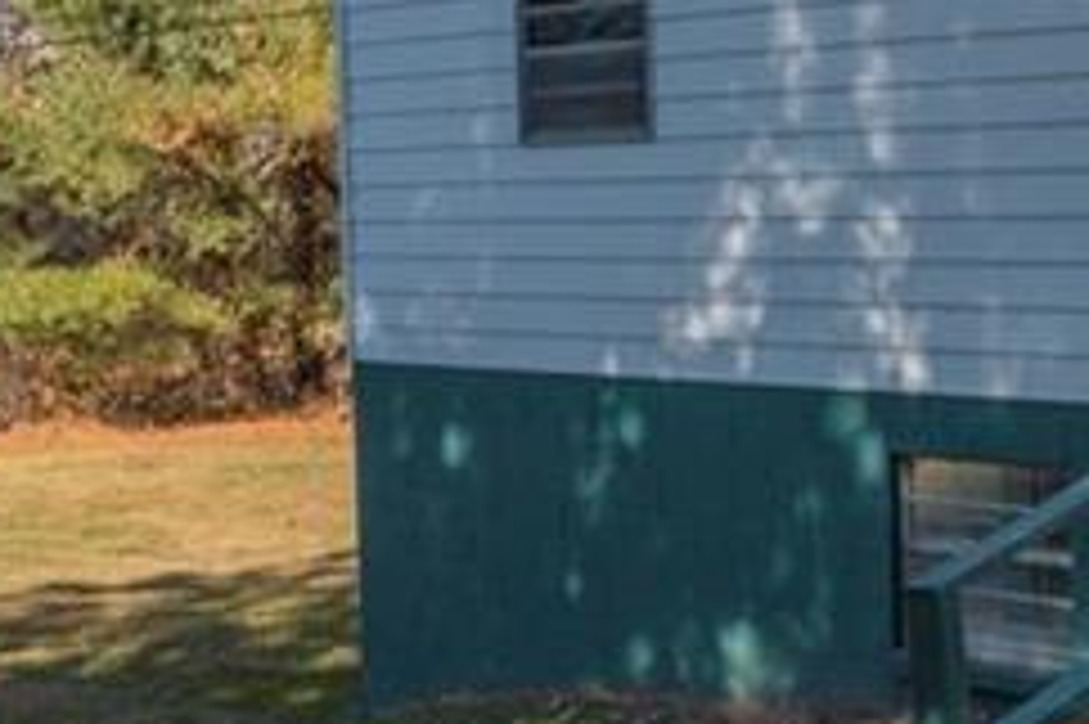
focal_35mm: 72
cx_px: -207
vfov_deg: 18.6
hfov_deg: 25.3
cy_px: 97
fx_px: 2176
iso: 400
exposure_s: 1/1000
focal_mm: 17
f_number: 7.1
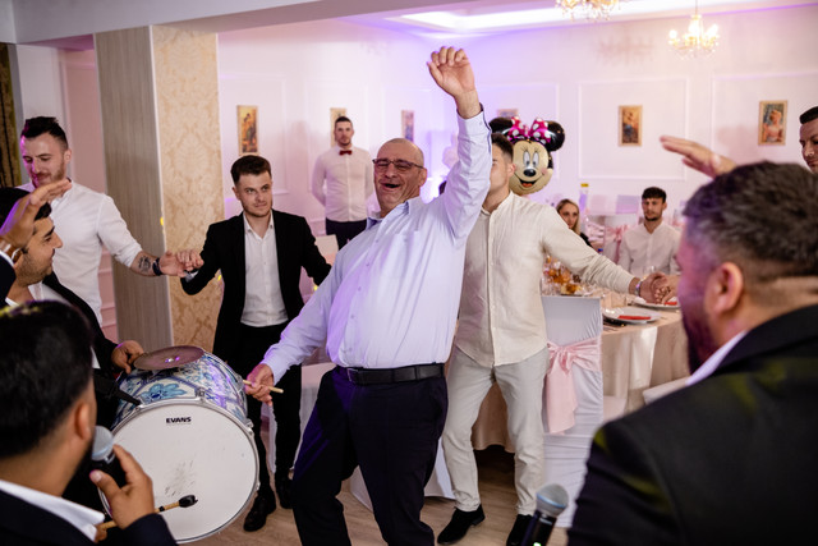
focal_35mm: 35
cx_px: 409
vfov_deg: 37.9
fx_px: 795
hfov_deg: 54.4
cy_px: 273
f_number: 2
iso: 1000
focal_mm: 23
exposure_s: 1/200
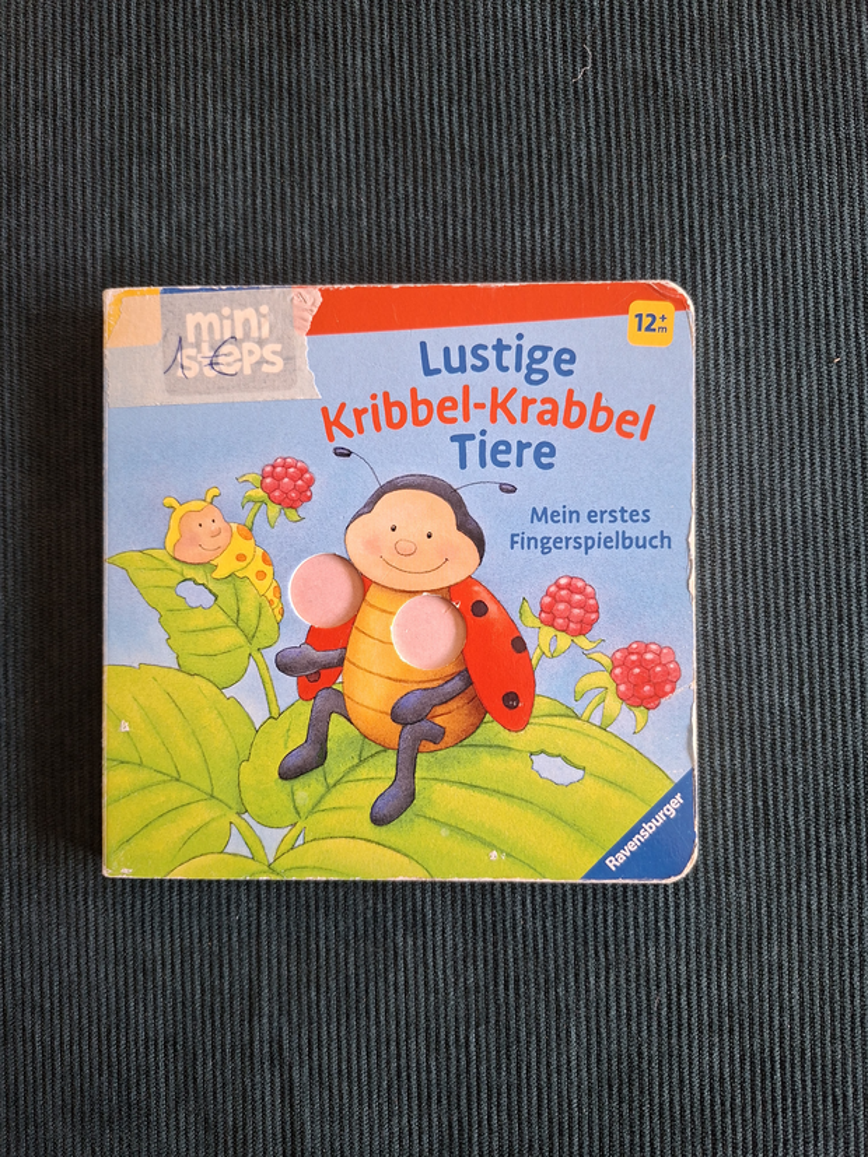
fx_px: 769
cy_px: 578
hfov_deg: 58.9
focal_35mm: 23
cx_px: 434
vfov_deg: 73.9
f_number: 1.8
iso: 200
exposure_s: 1/100
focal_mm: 5.54
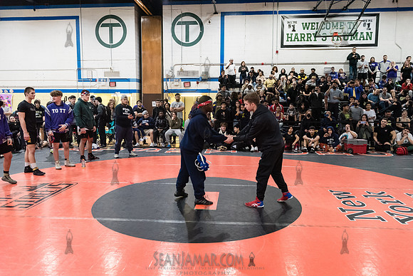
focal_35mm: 27
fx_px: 310
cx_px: 206
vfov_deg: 48.0
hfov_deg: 67.4
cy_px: 138
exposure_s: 1/320
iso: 8000
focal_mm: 27
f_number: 3.2
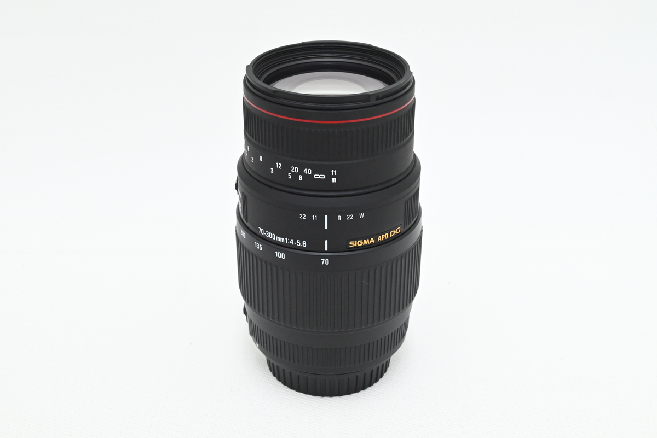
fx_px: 913
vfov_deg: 27.0
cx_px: 328
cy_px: 219
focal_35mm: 50
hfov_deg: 39.6
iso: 7200
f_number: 16
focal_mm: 50
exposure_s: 1/50
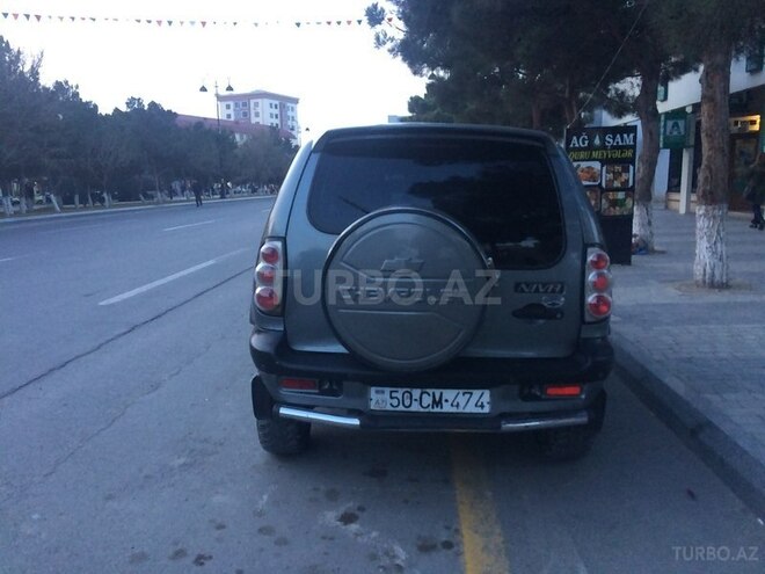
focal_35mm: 29
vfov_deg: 48.2
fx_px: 641
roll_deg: +1.9
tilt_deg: -8.3
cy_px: 287
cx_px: 382
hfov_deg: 61.7
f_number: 2.2
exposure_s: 1/100
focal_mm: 4.15
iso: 200
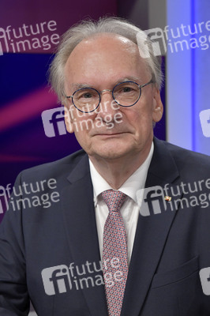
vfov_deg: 41.1
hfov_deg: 28.0
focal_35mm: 48
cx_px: 105
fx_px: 421
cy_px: 158
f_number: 6.3
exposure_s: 1/200
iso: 2500
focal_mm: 48
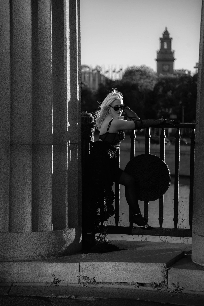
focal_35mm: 105
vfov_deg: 19.4
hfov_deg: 13.1
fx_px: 892
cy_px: 153
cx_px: 102
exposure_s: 1/350
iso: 125
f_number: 4.2
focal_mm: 105
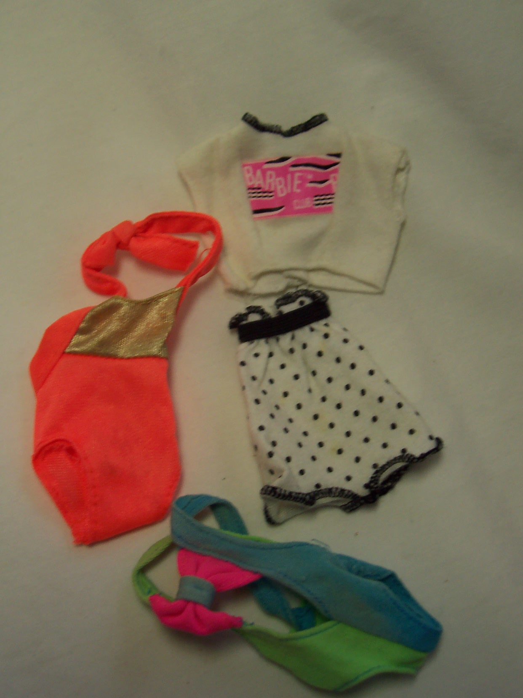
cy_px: 349
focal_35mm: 37
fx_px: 745
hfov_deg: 38.7
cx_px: 262
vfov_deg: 50.1
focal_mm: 5.6
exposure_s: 1/90
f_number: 2.8
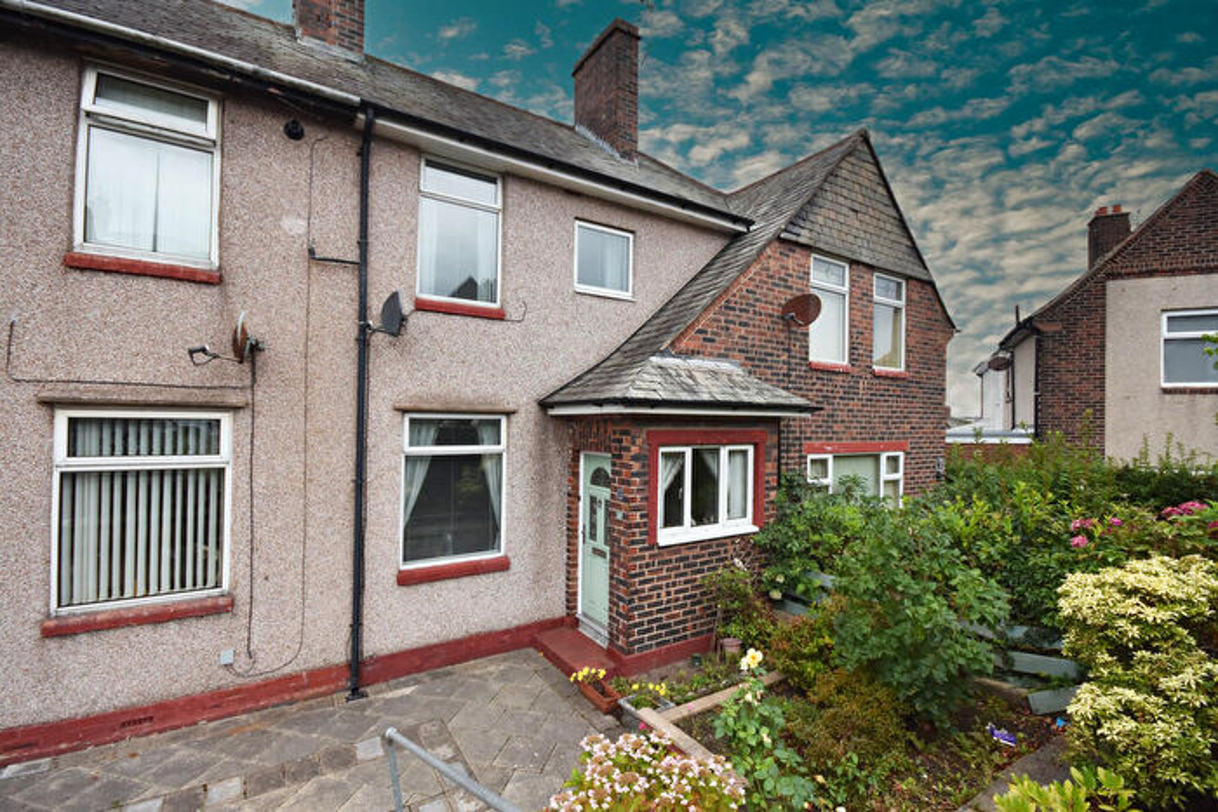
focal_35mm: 15
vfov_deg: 77.4
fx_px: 508
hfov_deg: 100.4
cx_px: 609
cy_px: 406
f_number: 8
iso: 720
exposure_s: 1/500
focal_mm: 10
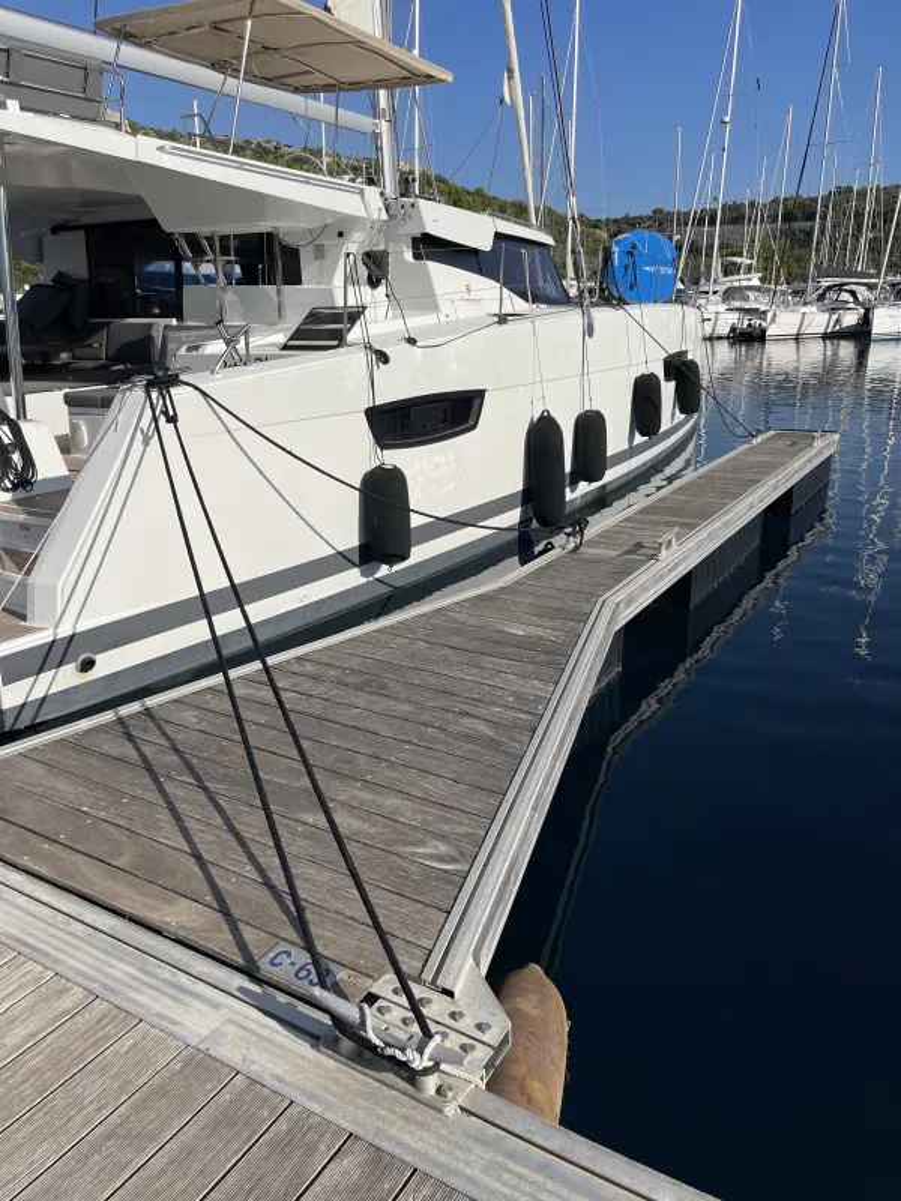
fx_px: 902
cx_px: 450
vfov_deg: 67.3
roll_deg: +1.7
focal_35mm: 26
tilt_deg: -18.3
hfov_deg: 53.1
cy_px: 600
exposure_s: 1/6993
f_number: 1.6
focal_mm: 5.1
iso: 32
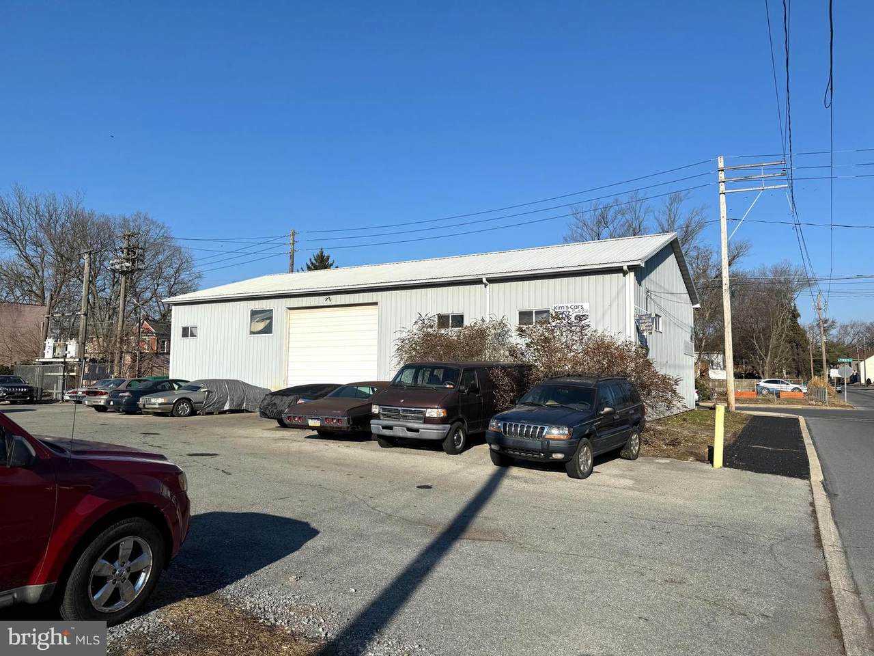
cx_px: 437
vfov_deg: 56.8
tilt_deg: +5.0
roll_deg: +0.0
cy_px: 328
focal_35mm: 24
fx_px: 606
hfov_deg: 71.6
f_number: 1.78
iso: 80
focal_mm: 6.76
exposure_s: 1/7092
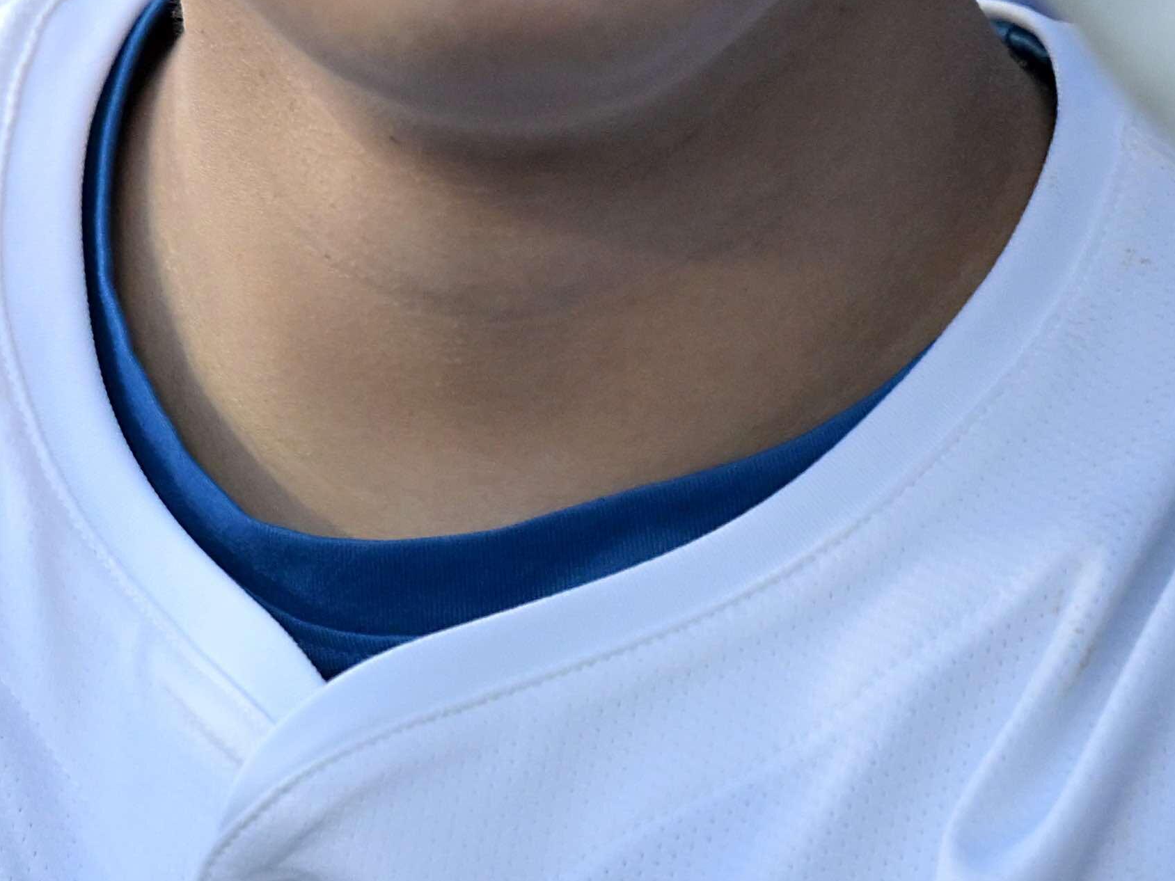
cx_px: 10
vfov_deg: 0.8
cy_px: -72
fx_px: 63848
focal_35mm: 1881
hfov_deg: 1.1
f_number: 2.8
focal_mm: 400
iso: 1600
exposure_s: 1/3200
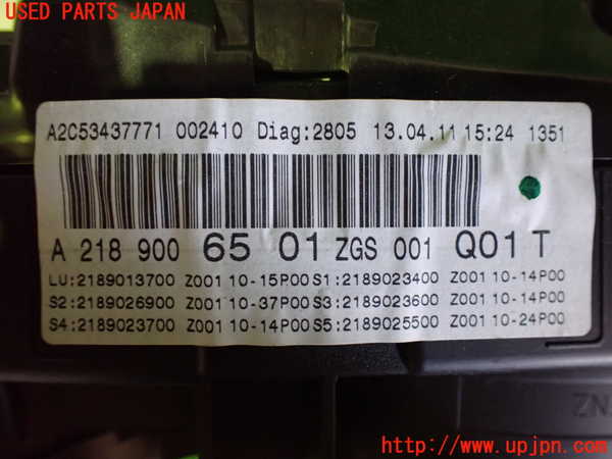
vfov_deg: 46.8
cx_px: 306
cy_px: 230
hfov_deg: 60.0
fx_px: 530
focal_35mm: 30
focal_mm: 5.4
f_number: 2.3
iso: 1250
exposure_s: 1/30
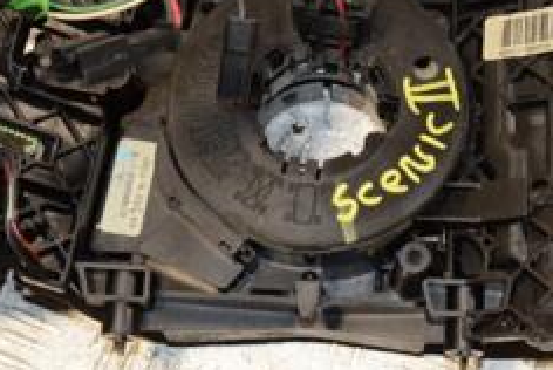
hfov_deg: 20.6
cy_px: 103
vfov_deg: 13.8
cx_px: 321
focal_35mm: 99
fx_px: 1523
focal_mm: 26
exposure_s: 1/200
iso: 800
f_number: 6.3
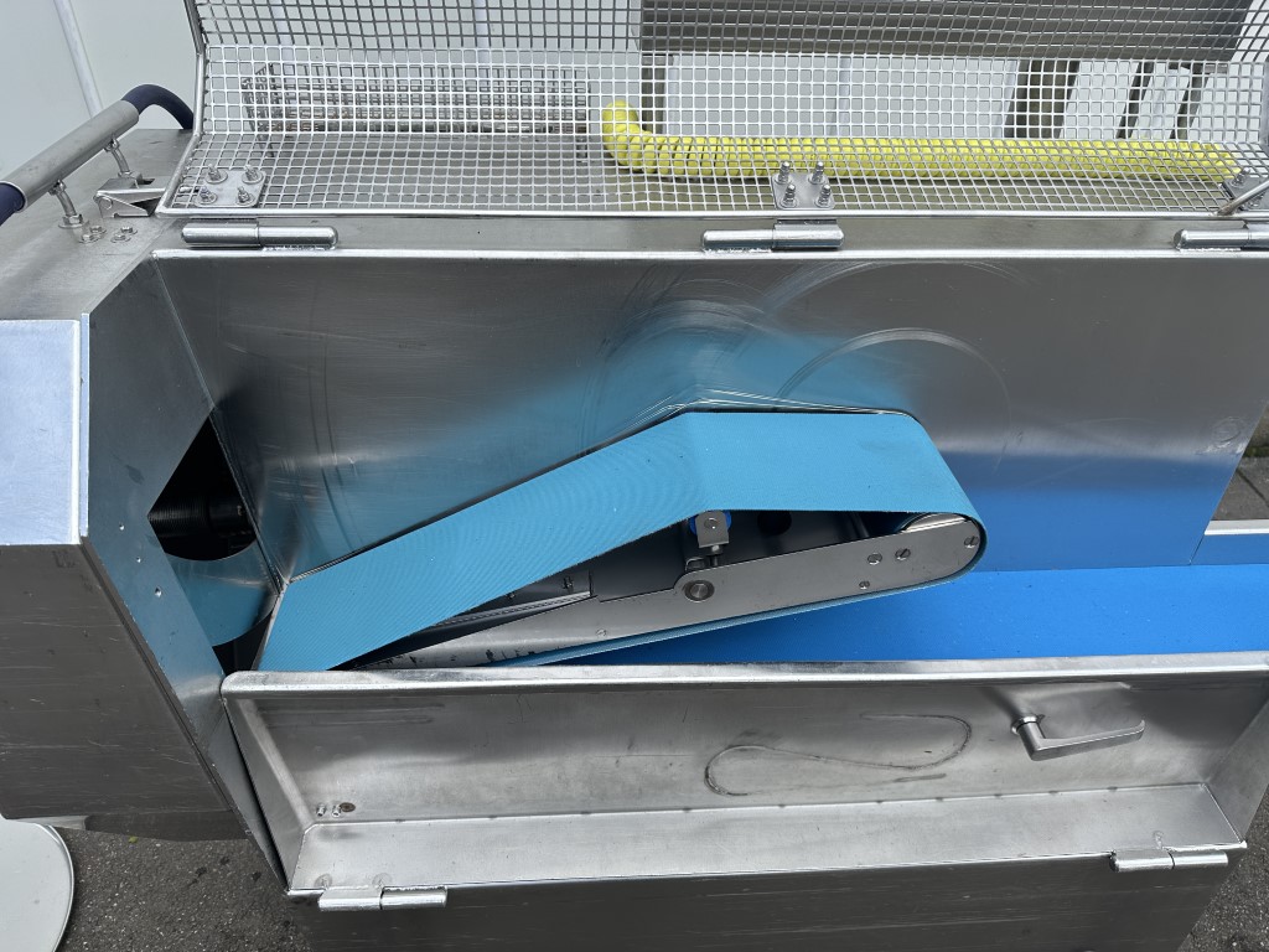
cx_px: 634
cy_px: 476
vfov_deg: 56.8
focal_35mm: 24
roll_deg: -2.6
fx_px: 880
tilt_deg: -36.5
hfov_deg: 71.6
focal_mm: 6.86
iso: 80
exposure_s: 1/1393
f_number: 1.78
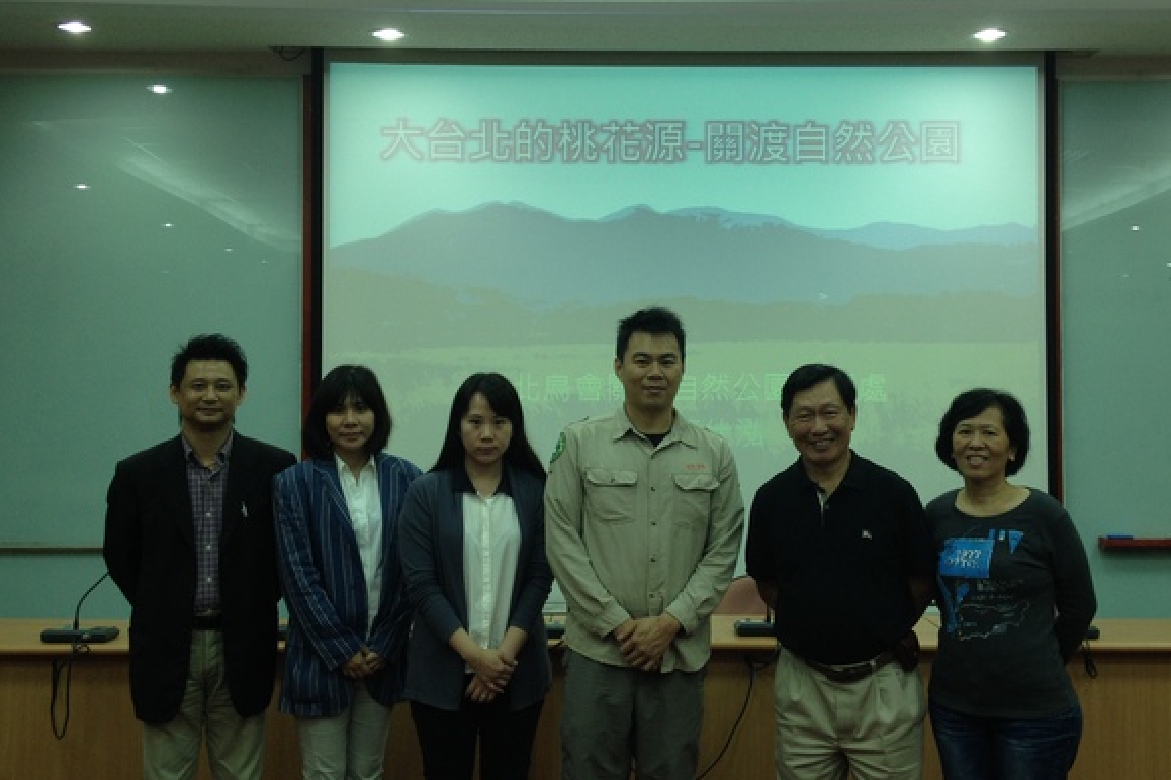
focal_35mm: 44
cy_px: 365
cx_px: 657
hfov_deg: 44.4
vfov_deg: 30.5
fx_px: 1431
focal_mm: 4.28
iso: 50
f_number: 2.4
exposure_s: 1/30
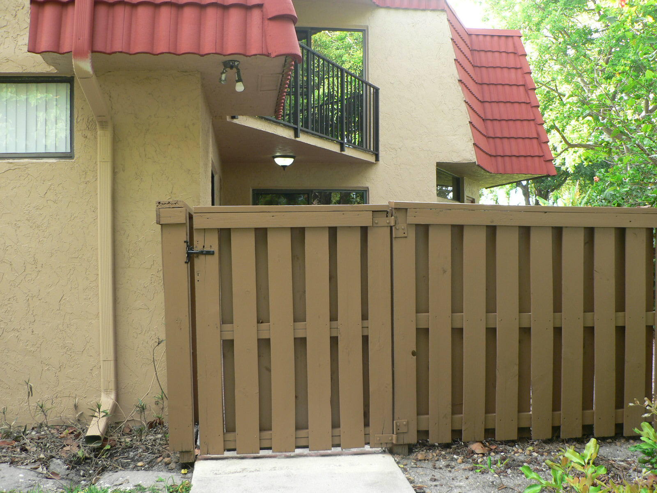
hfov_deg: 51.4
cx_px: 328
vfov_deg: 39.7
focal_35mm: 36
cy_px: 246
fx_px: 683
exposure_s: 1/80
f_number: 2.8
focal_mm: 6
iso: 80
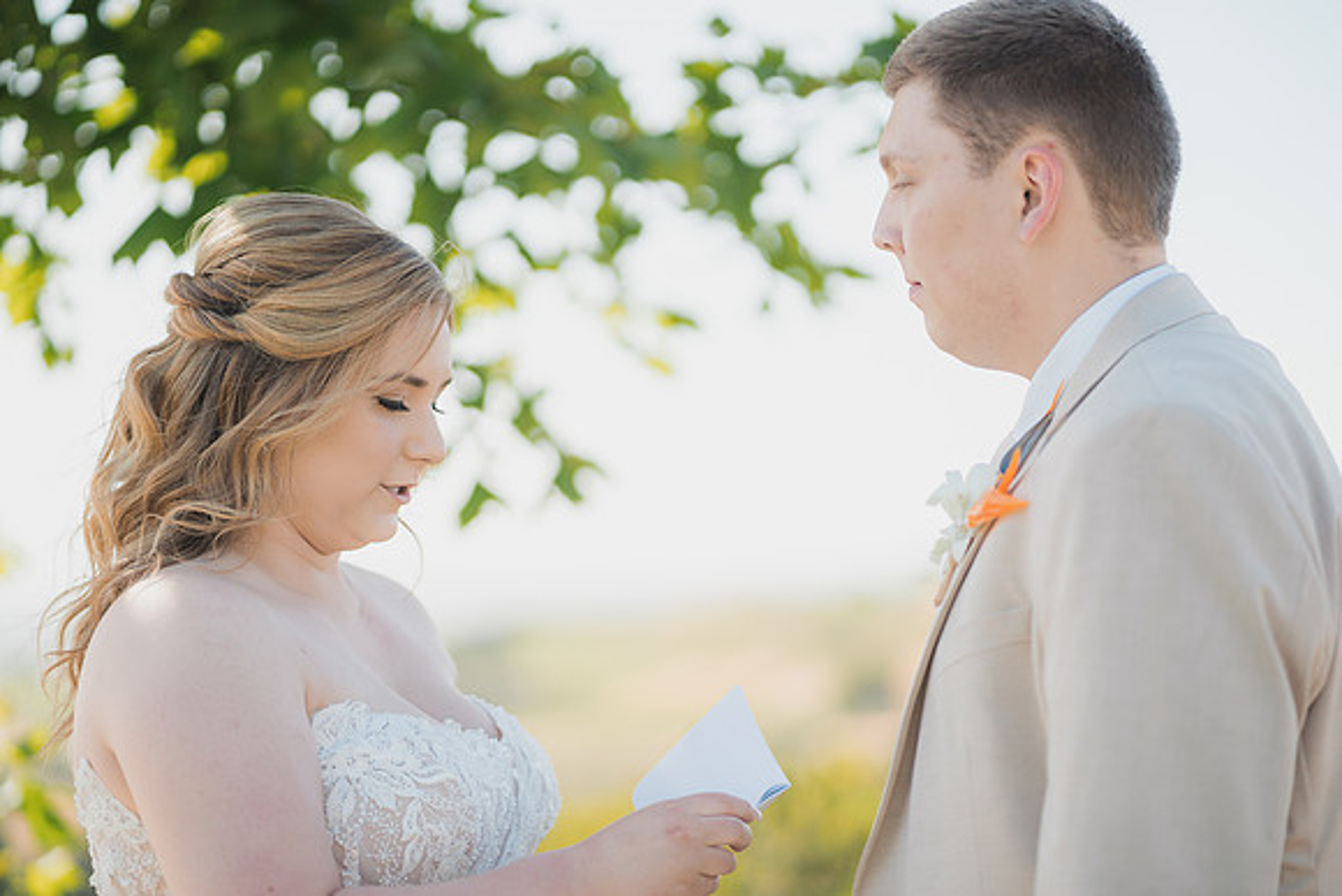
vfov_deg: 16.1
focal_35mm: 85
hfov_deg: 23.9
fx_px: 3169
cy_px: 448
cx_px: 671
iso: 125
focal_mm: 85
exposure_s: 1/2000
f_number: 1.8
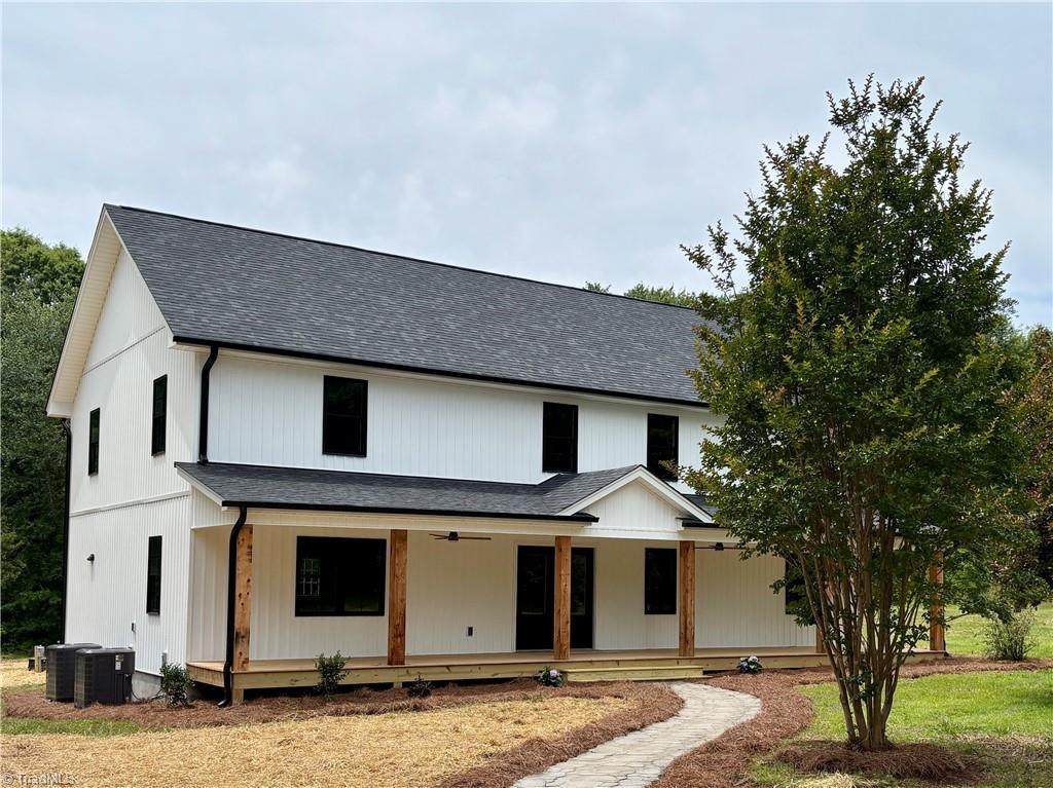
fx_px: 791
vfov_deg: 53.0
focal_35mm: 26
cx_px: 526
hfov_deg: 67.3
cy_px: 394
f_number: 1.6
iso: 50
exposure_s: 1/3534
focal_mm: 5.96
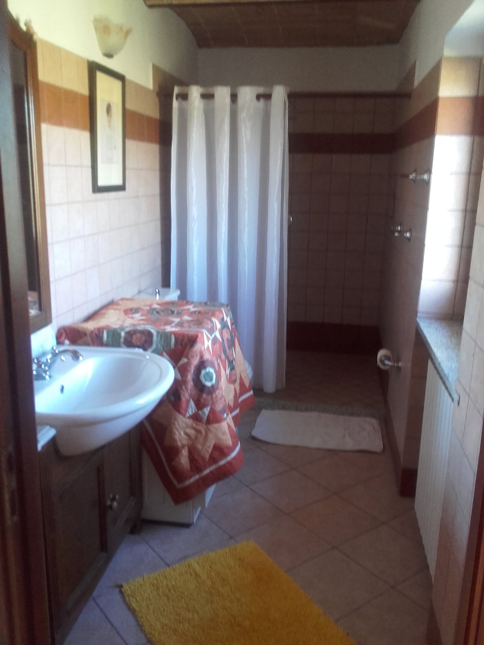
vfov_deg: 58.4
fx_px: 578
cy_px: 322
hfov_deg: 45.4
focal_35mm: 31
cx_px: 242
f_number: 2.2
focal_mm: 3.31
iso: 130
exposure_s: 1/17
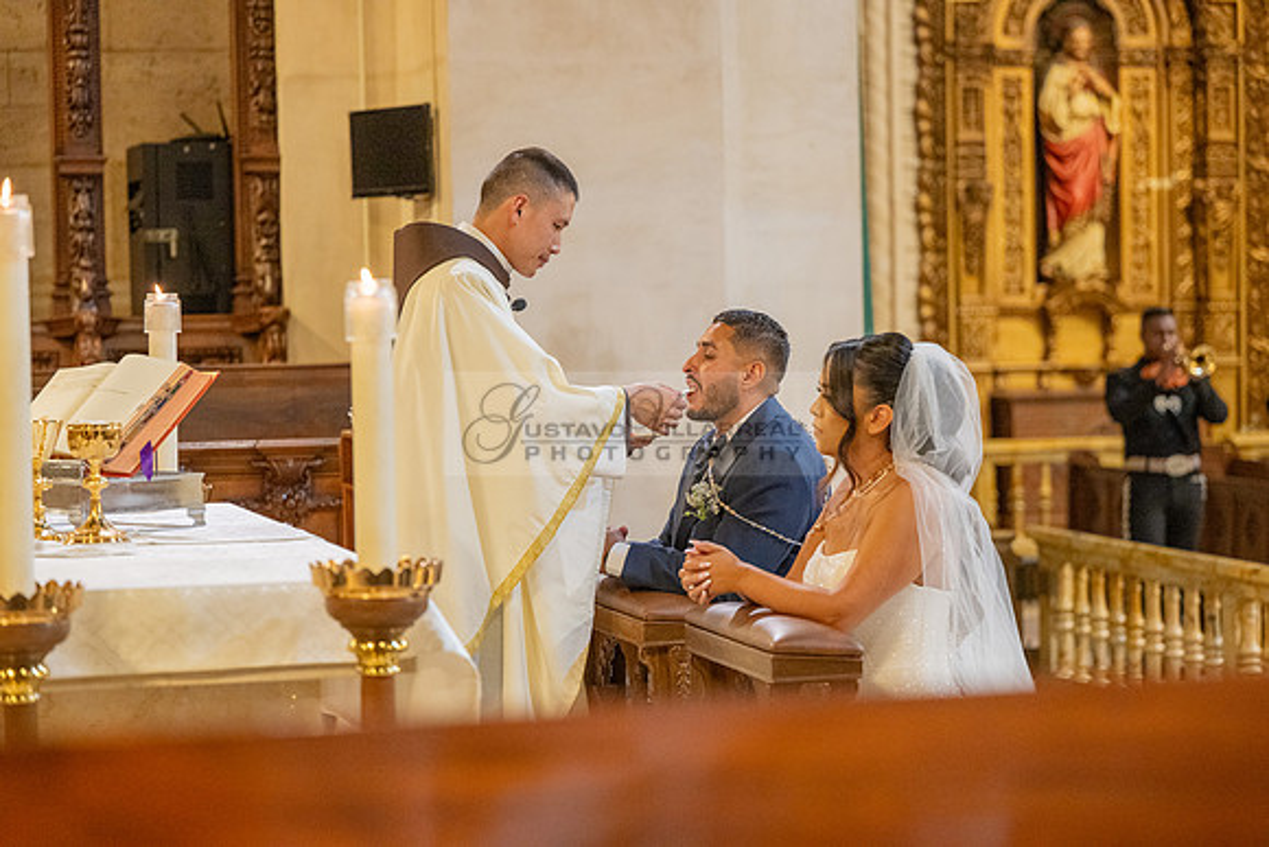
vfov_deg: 14.6
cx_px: 634
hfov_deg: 21.7
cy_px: 424
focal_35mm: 94
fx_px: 3314
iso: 2000
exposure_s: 1/200
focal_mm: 94
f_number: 2.8
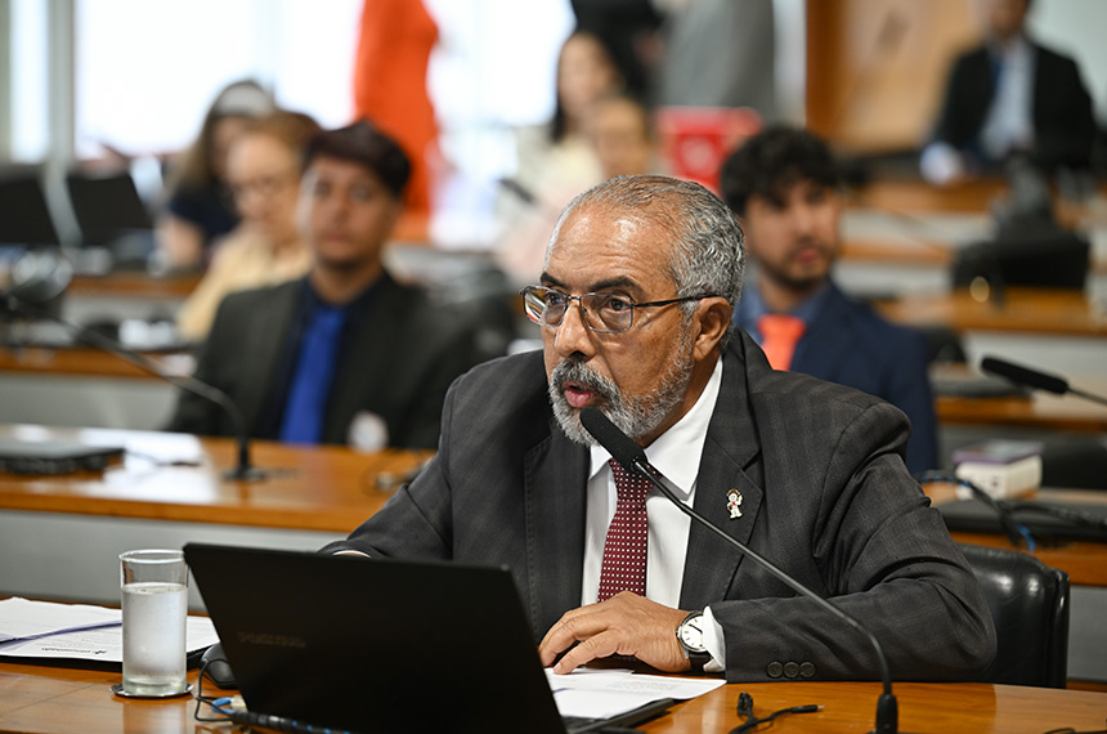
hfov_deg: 15.2
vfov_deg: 10.1
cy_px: 367
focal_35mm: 135
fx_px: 4144
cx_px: 554
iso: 400
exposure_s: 1/60
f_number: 2.8
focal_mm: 135
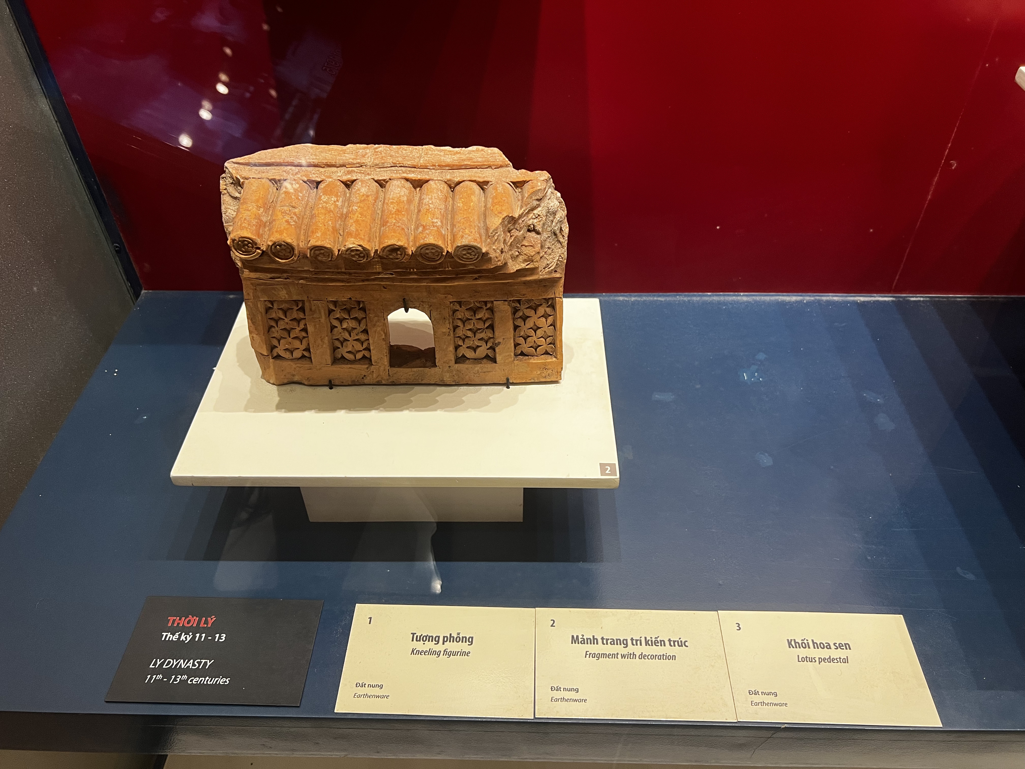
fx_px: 770
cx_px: 512
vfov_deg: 53.1
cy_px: 384
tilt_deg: -43.0
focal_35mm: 26
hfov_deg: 67.3
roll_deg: +1.4
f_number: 1.5
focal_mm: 5.7
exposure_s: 1/50
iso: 125
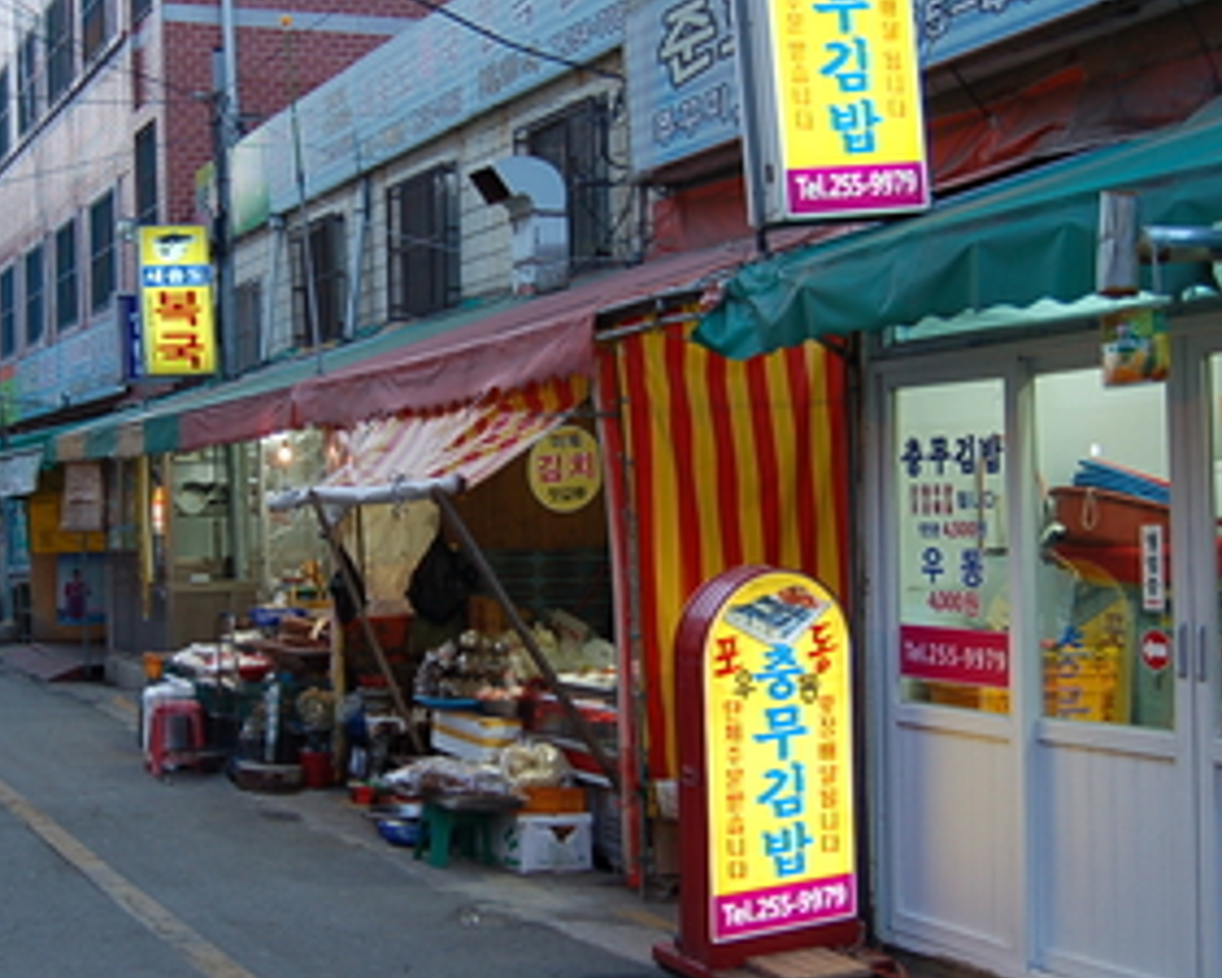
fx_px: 1809
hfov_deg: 37.1
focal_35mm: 50
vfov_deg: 30.3
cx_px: 457
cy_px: 474
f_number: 3.8
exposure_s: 1/50
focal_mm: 20
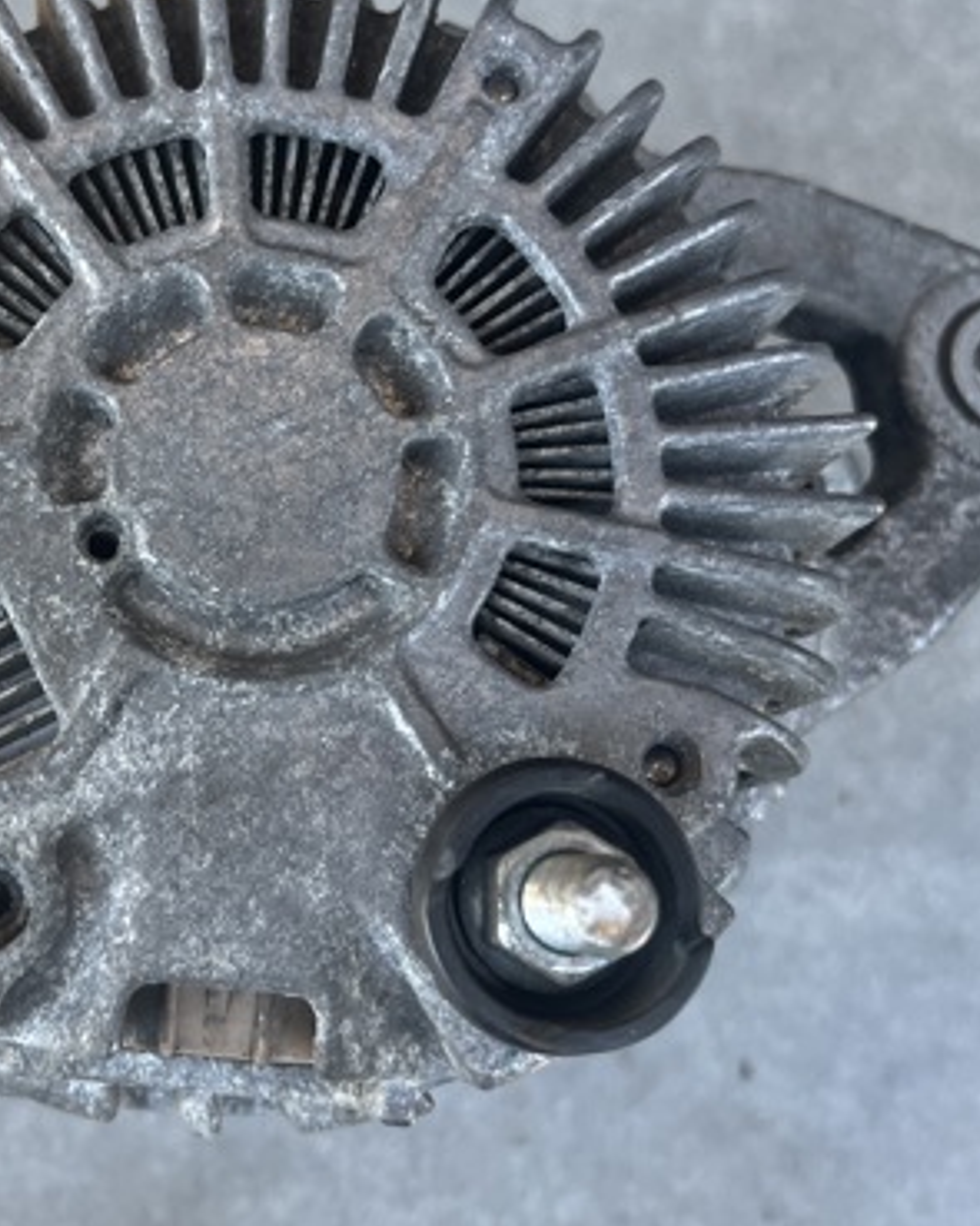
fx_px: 1596
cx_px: 173
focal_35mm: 44
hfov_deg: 33.0
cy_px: 540
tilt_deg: -81.4
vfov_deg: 41.9
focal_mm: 5.1
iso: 80
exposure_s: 1/121
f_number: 1.6
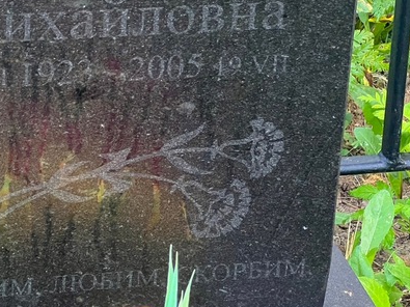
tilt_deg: -25.7
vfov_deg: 9.5
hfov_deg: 12.6
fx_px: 1847
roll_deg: -2.6
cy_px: 59
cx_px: 63
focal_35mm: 156
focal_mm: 9
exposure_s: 1/89
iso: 250
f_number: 2.8
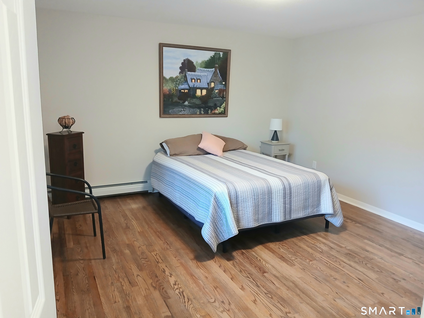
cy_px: 159
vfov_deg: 53.1
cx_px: 212
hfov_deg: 67.3
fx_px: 318
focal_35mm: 26
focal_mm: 3.98
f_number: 1.8
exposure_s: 1/30
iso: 250
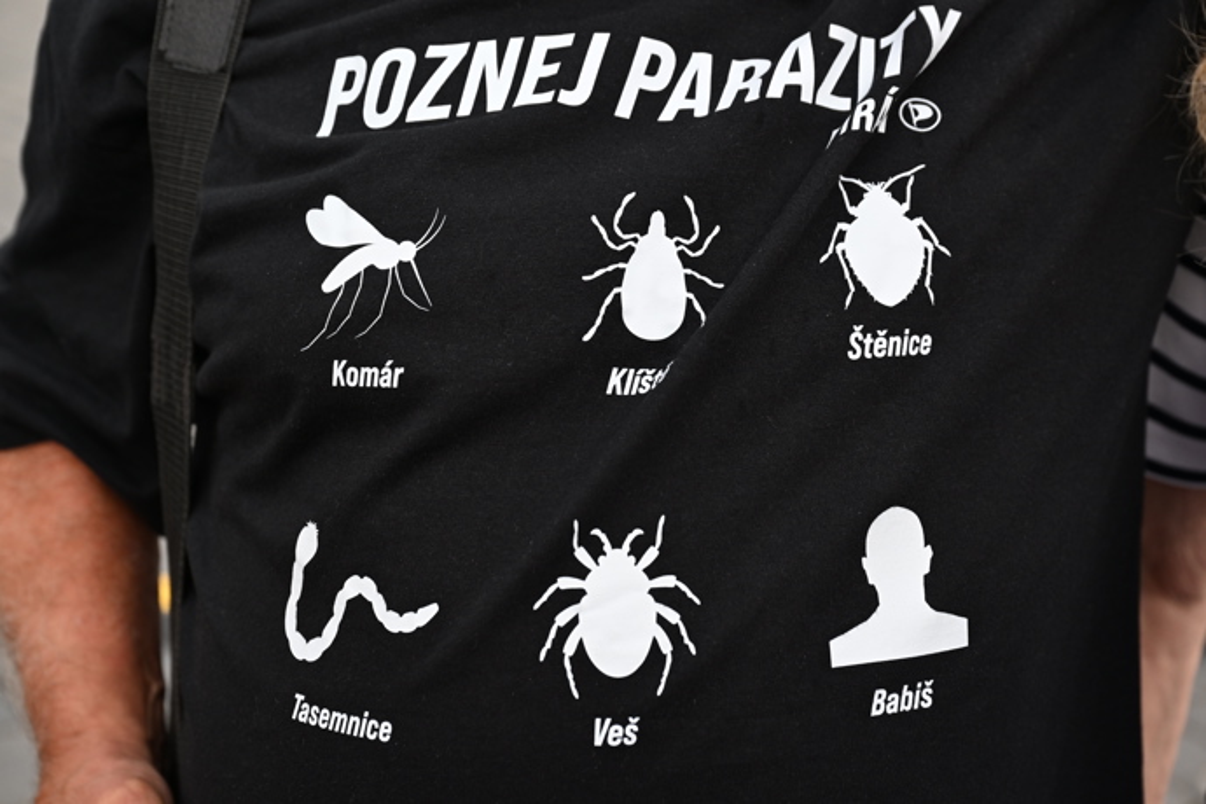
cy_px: 402
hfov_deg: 35.1
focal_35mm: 57
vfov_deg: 23.8
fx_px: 1909
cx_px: 603
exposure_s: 1/500
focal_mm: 57
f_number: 5
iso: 800
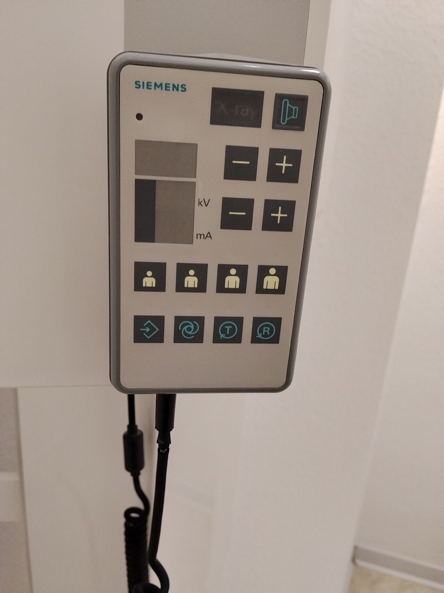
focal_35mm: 29
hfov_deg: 48.2
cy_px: 296
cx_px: 222
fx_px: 496
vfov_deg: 61.7
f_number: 1.8
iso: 400
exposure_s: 1/50
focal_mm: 4.22
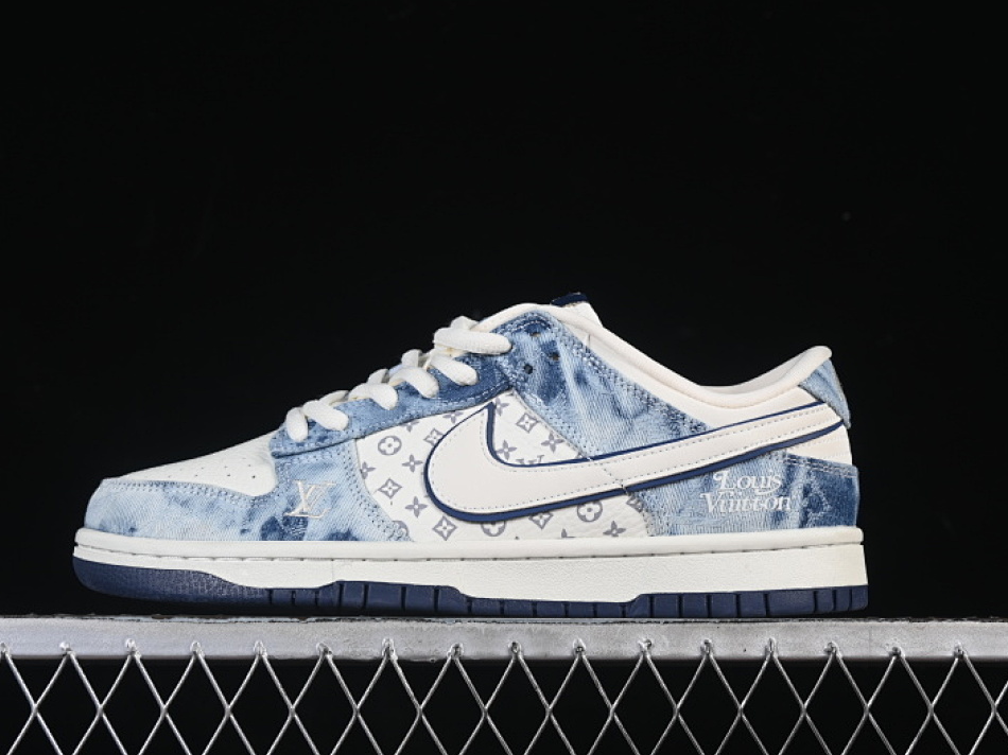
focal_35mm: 82
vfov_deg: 18.0
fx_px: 2387
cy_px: 380
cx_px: 480
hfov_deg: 23.8
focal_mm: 50
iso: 160
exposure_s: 1/80
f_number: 8
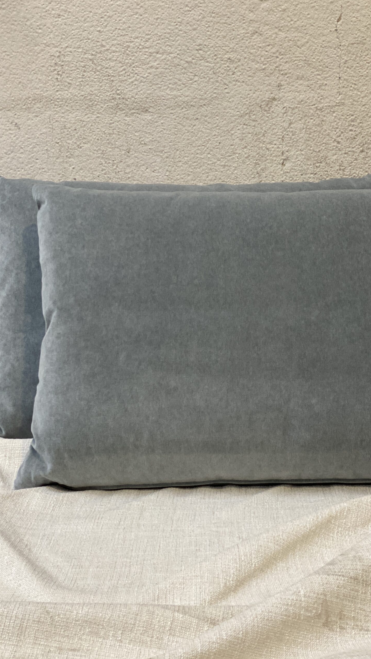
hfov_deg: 21.1
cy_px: 328
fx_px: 997
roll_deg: +0.1
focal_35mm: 57
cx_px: 206
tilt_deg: -9.6
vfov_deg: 36.6
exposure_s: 1/40
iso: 125
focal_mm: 6
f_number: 2
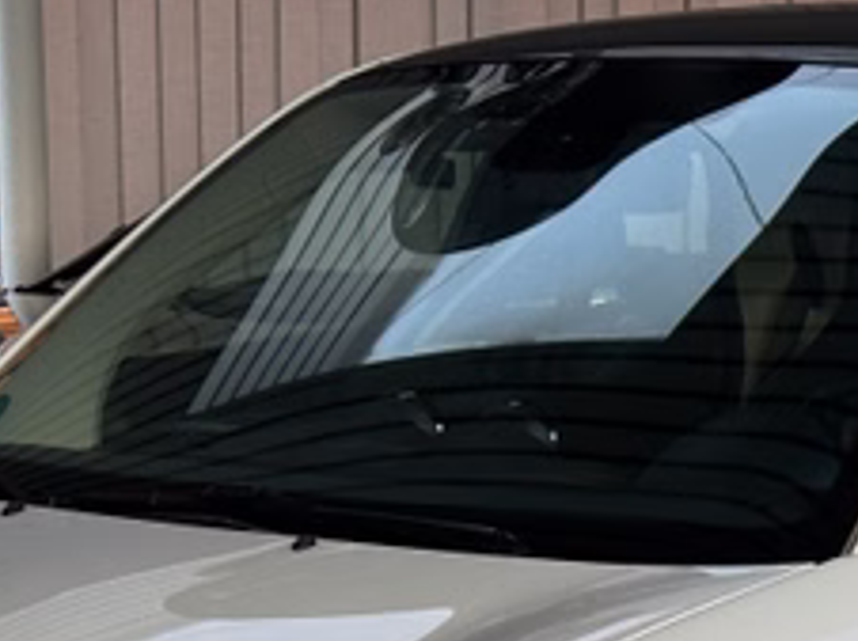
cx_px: 626
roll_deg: -0.9
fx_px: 4209
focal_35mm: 170
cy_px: 1028
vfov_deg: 8.5
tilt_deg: -13.8
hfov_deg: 11.6
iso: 80
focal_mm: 6.86
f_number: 1.78
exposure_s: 1/121
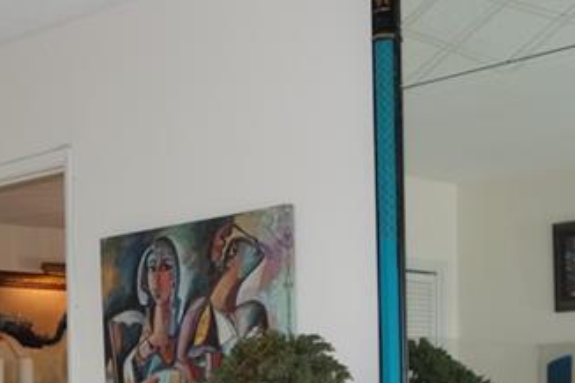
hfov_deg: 22.4
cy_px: 418
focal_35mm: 88
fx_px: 1405
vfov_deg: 15.1
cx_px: 25
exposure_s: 1/100
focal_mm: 10.4
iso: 125
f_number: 2.5
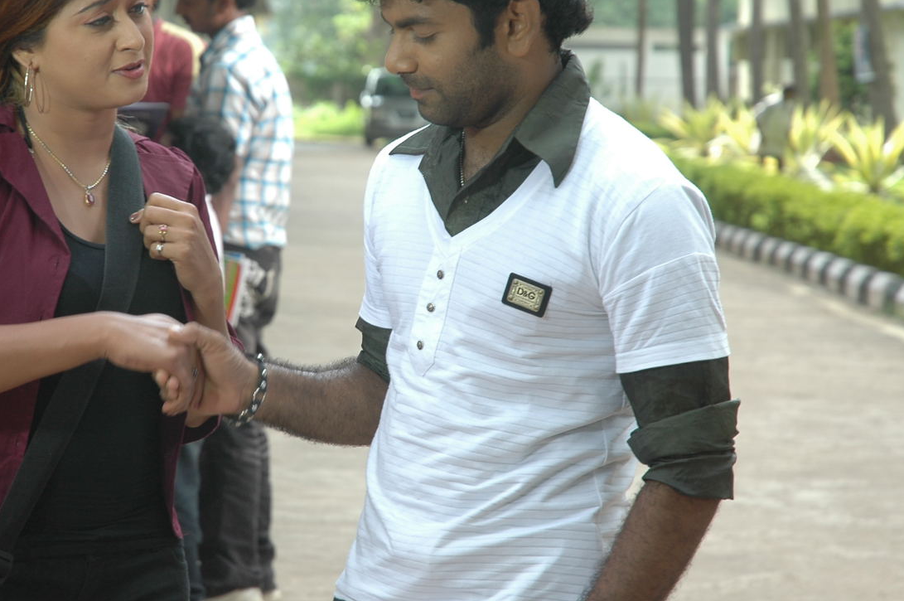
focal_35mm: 154
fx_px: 3863
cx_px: 343
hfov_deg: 13.3
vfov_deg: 8.9
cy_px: 240
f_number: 4.8
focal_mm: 70
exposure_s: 1/125
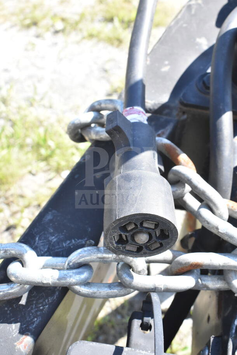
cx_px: 118
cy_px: 178
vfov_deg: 42.3
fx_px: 459
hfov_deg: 29.0
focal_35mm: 46
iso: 1600
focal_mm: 31
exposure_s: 1/400
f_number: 10
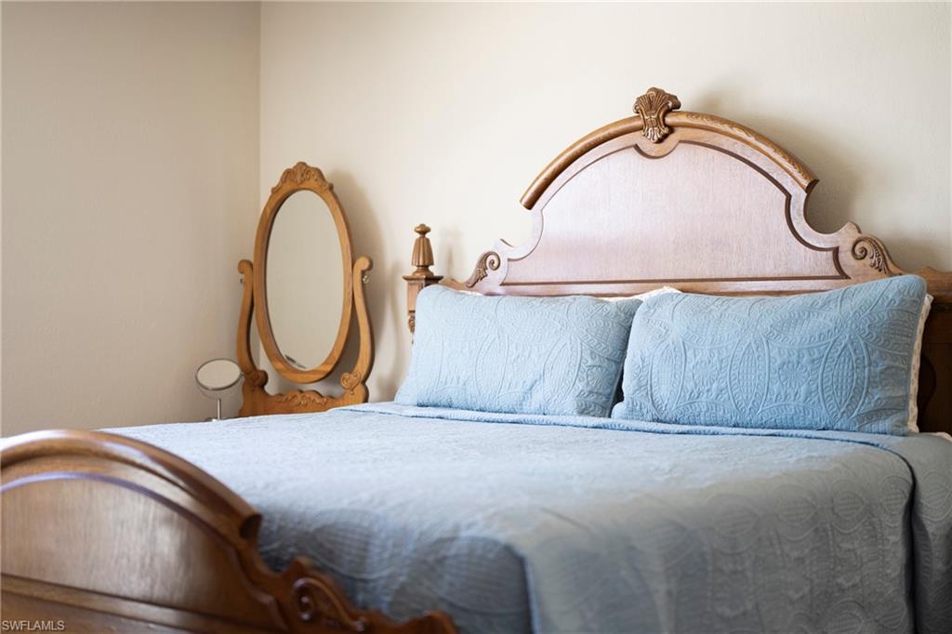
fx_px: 1322
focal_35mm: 50
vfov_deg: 27.0
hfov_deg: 39.6
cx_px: 476
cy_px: 317
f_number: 1.8
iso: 320
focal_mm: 50
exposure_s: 1/100
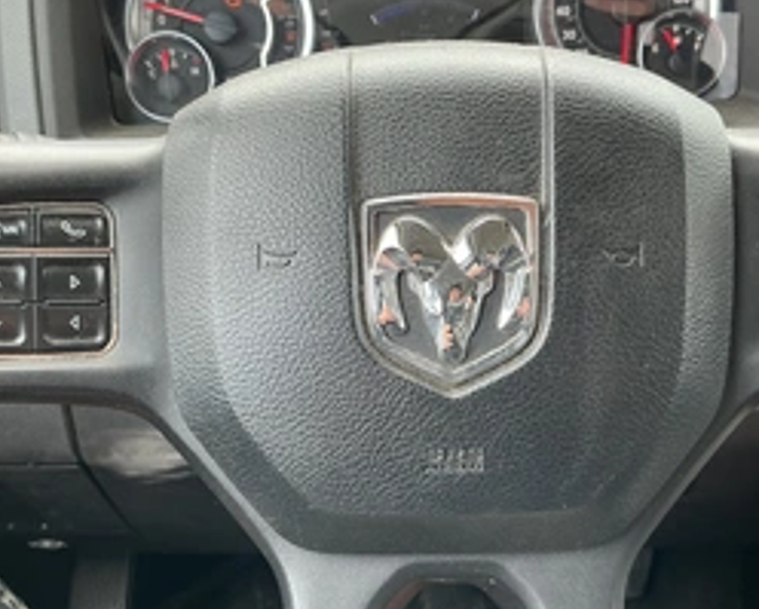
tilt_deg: -28.3
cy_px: 303
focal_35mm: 44
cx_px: 432
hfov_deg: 41.9
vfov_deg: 34.2
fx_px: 990
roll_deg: +3.2
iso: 64
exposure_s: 1/122
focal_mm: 3
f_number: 1.8
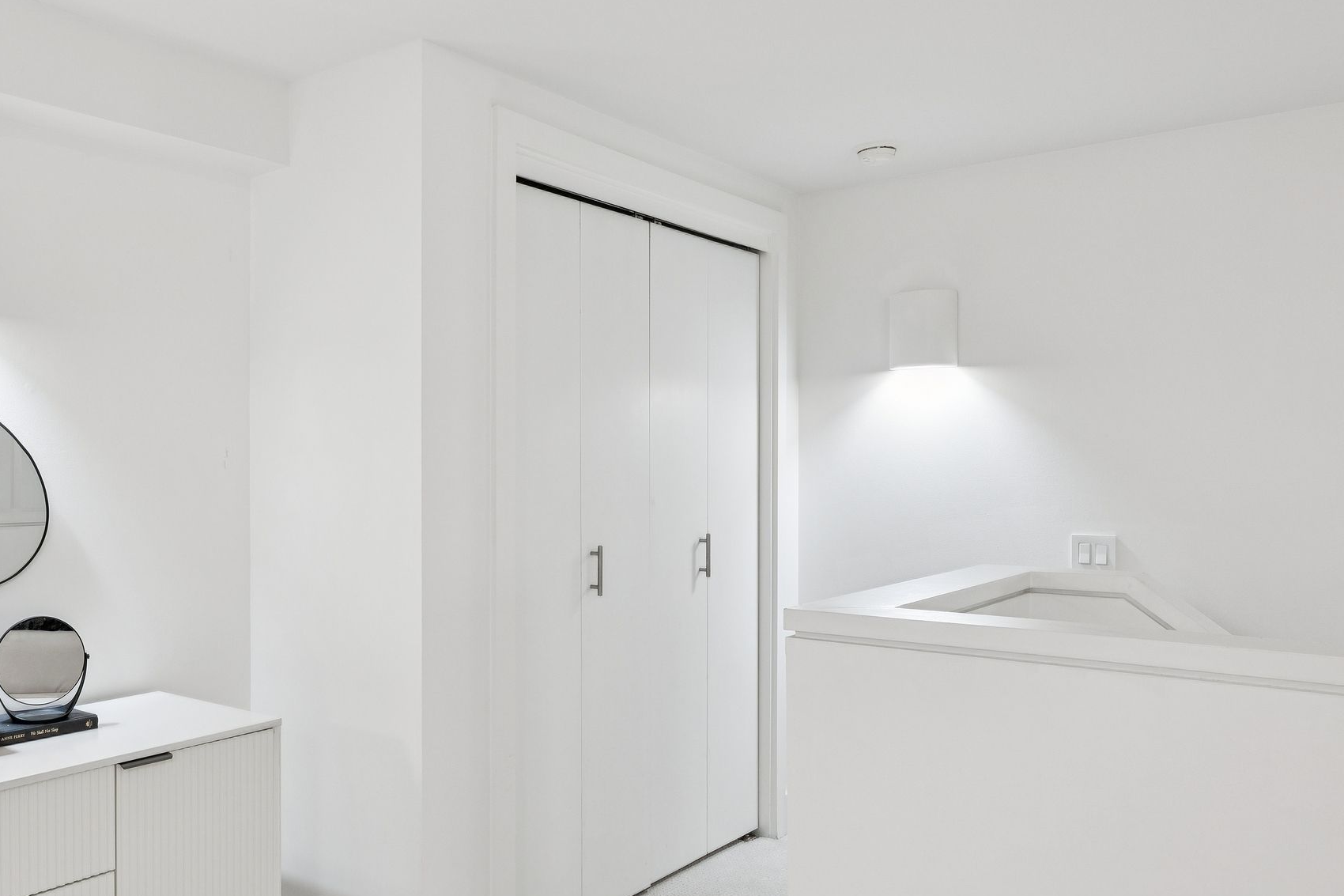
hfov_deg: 59.6
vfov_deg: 43.6
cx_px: 386
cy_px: 458
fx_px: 1120
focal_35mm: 30
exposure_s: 1/1.67
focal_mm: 17
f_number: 8
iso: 140
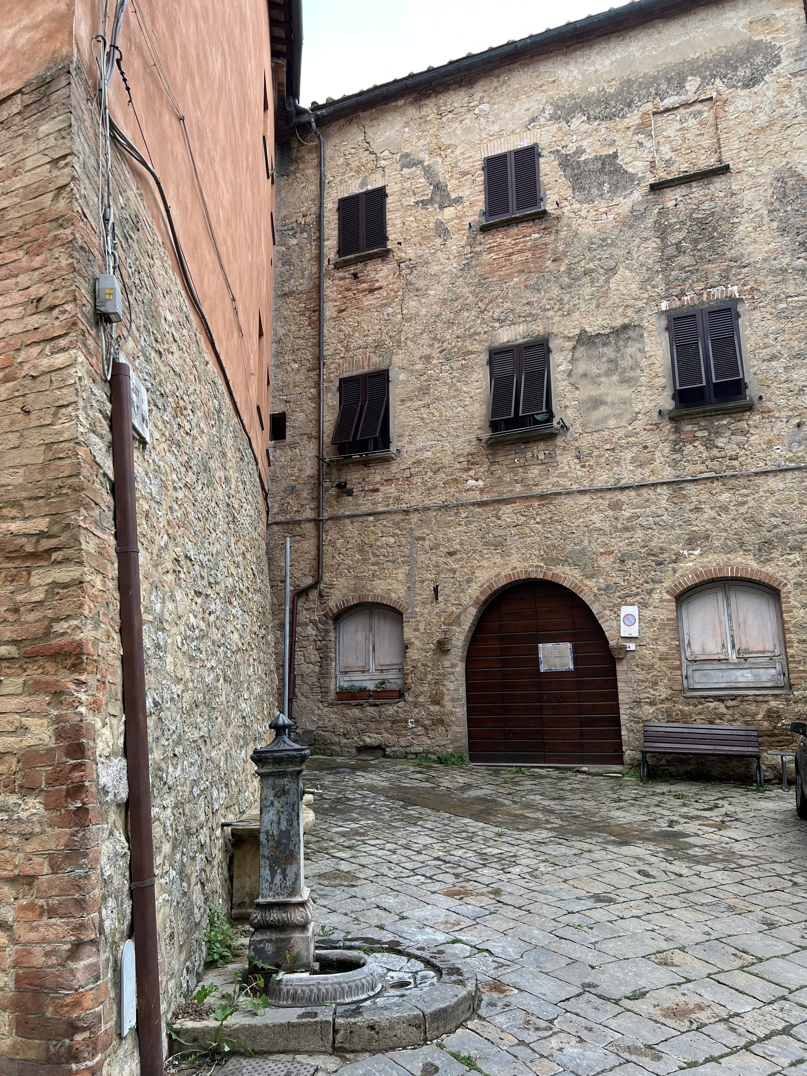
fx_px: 808
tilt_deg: +12.1
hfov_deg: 53.1
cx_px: 404
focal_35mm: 26
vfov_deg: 67.3
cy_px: 538
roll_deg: +0.6
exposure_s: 1/473
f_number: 1.5
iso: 50
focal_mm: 5.7
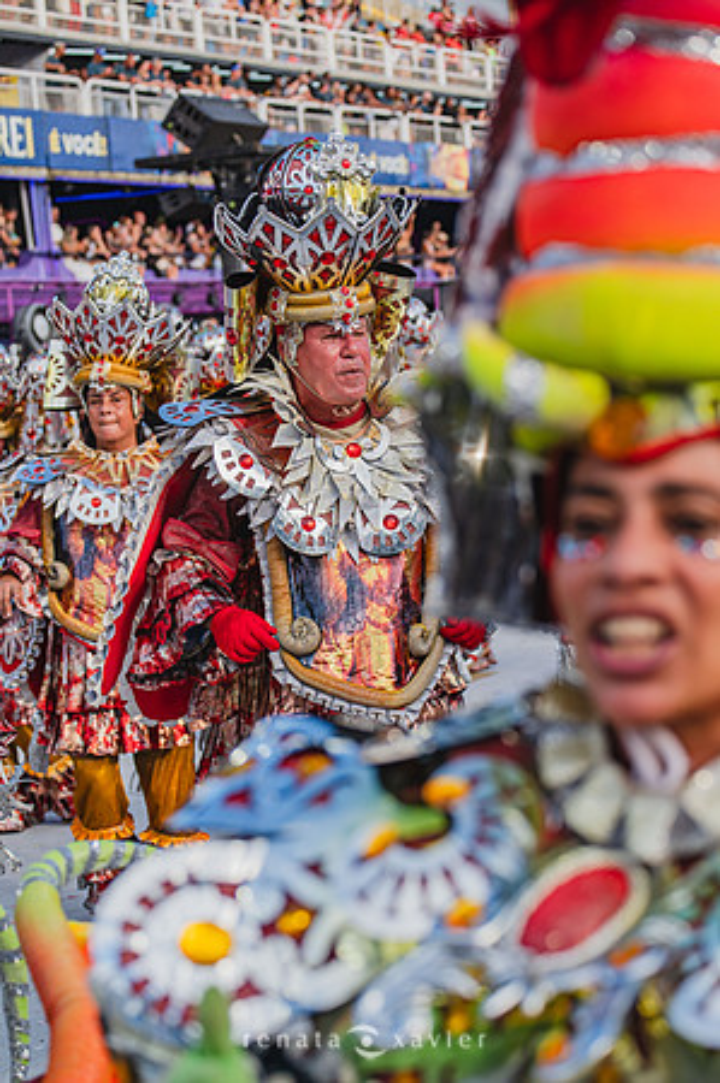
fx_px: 2556
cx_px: 360
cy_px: 542
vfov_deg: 23.9
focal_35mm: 85
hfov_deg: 16.0
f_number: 5.6
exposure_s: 1/1600
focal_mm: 85
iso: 400
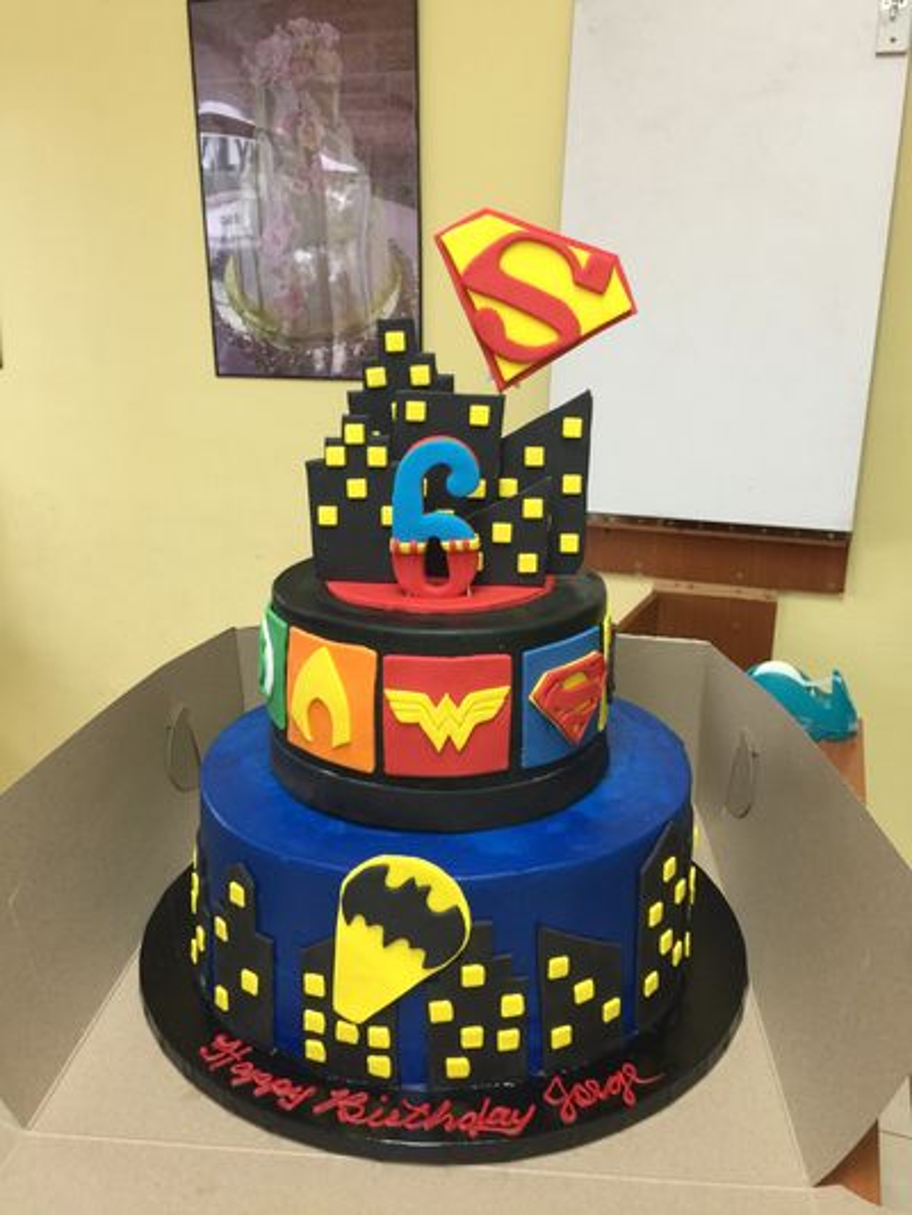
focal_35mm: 29
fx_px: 1018
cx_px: 456
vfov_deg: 61.6
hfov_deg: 48.2
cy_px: 608
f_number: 2.2
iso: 64
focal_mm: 4.15
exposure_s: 1/15
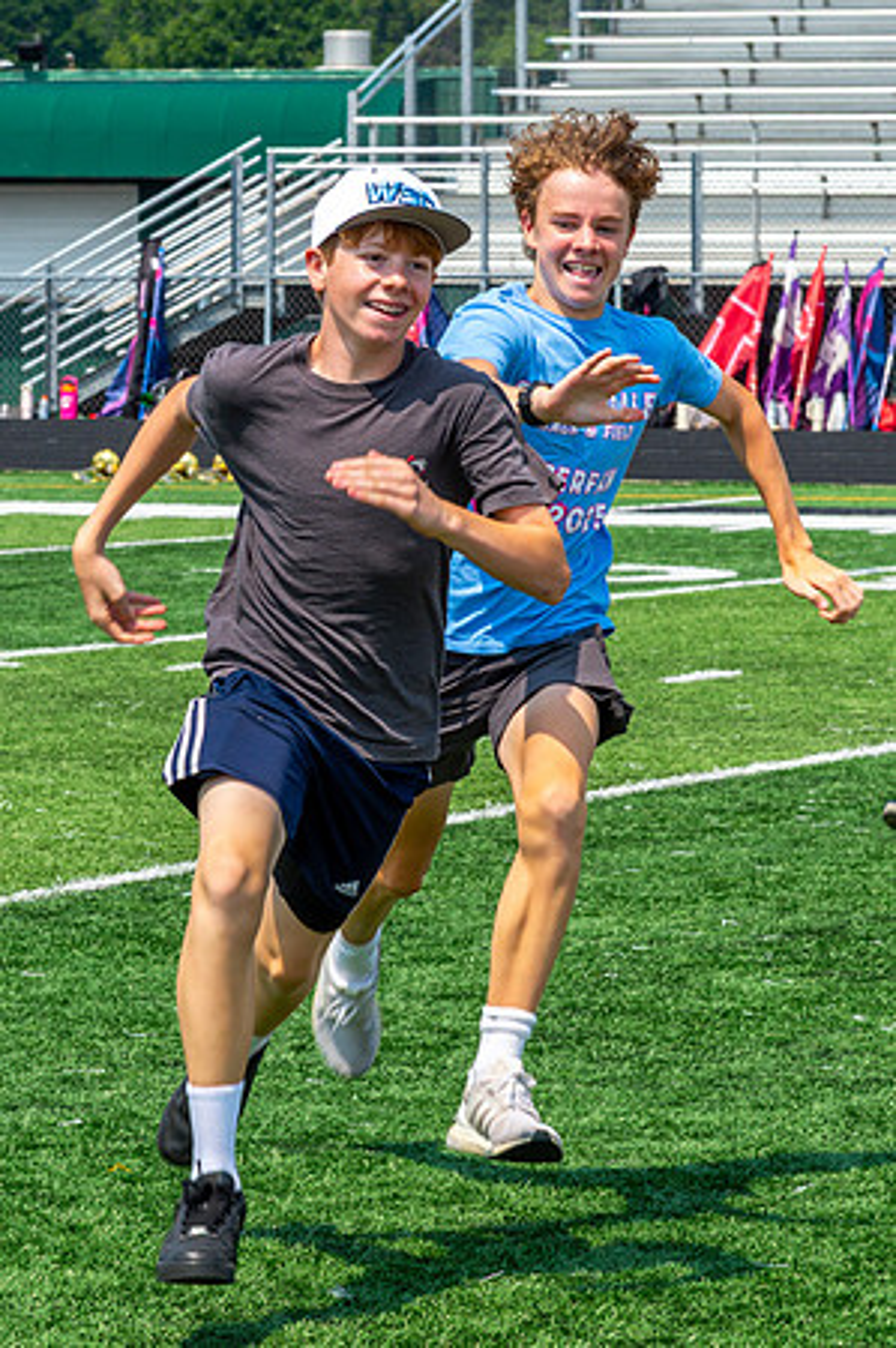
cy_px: 586
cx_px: 417
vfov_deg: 10.1
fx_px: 7663
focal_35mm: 205
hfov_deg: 6.7
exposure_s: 1/320
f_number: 13
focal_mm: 120
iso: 320
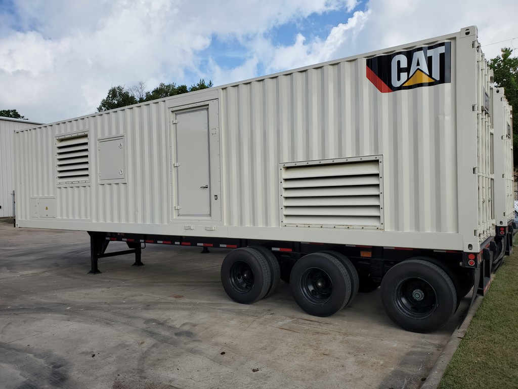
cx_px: 259
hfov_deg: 67.3
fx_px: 389
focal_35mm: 26
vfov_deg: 53.1
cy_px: 194
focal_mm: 4.3
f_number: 2.4
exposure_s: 1/1198
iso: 50
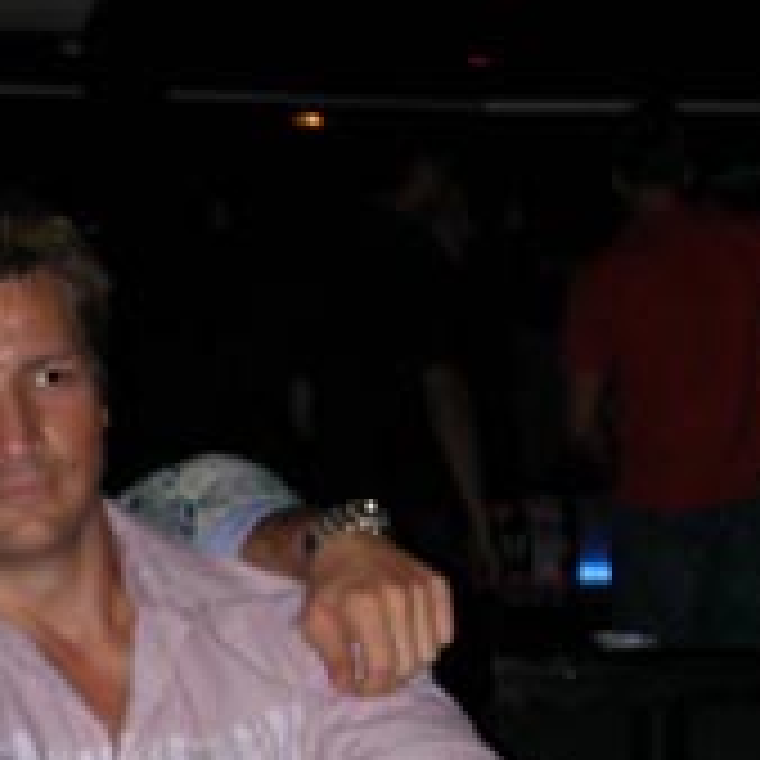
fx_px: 3179
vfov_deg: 13.6
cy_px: 623
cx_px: -63
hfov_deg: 13.4
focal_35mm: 128
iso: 200
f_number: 3.2
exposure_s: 1/59.9
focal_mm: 7.5
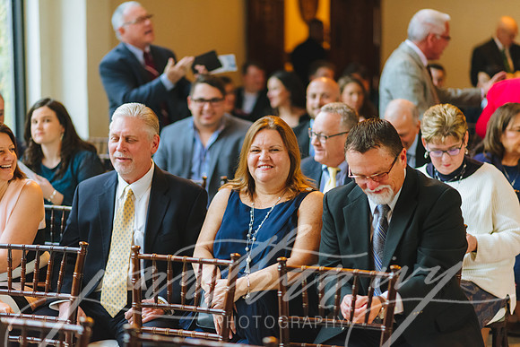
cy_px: 174
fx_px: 1228
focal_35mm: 85
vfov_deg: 16.1
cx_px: 260
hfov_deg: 23.9
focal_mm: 85
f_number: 2
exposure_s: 1/200
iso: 3200
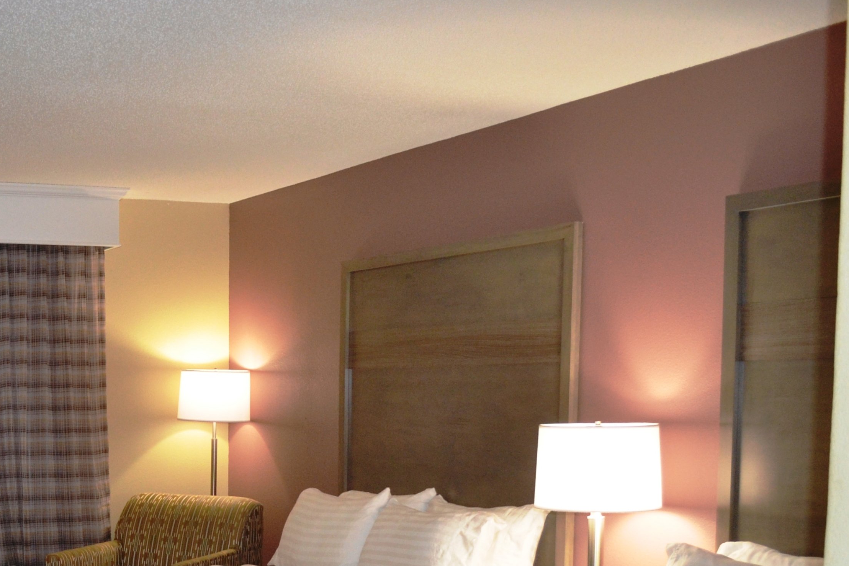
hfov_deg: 36.9
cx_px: 70
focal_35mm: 50
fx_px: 1179
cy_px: 510
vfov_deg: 26.1
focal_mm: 18
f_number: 3.5
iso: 800
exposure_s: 1/60
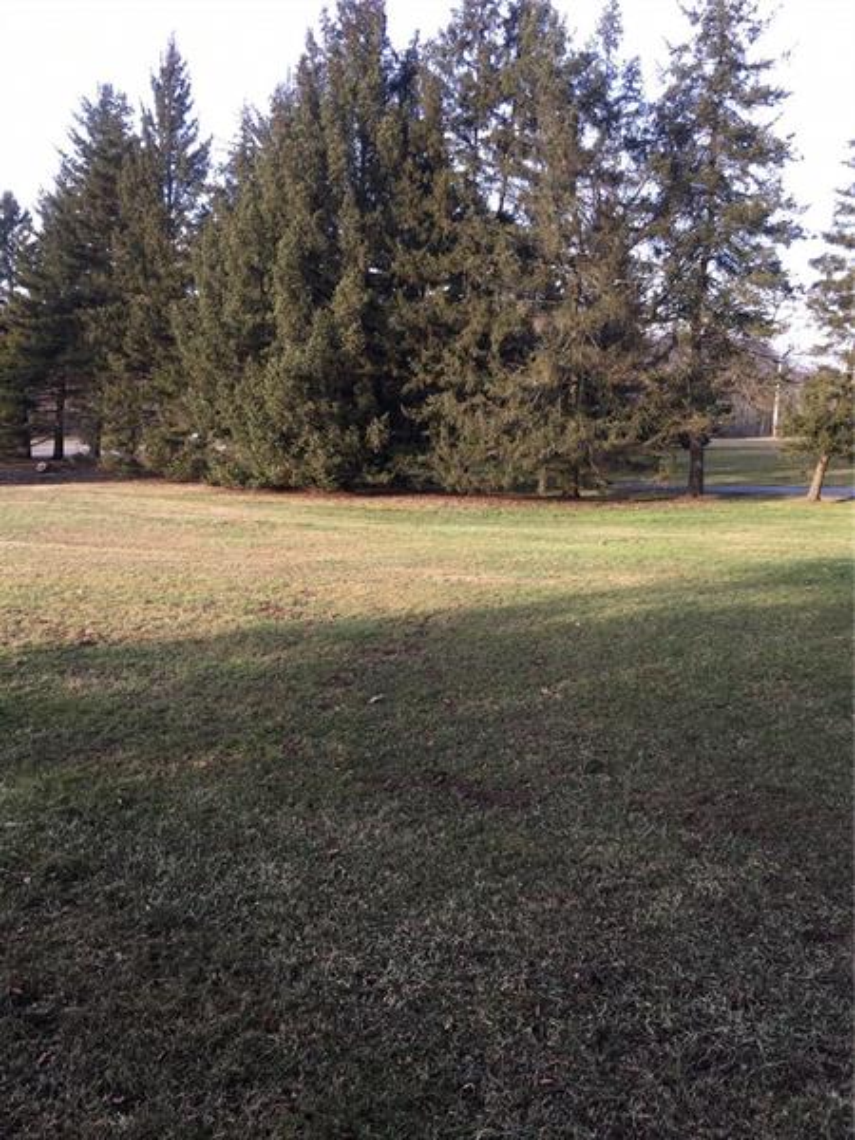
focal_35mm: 29
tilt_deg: -11.2
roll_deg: -3.8
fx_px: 955
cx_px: 428
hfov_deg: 48.2
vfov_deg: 61.7
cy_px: 570
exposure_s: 1/120
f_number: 2.2
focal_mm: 4.15
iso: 25
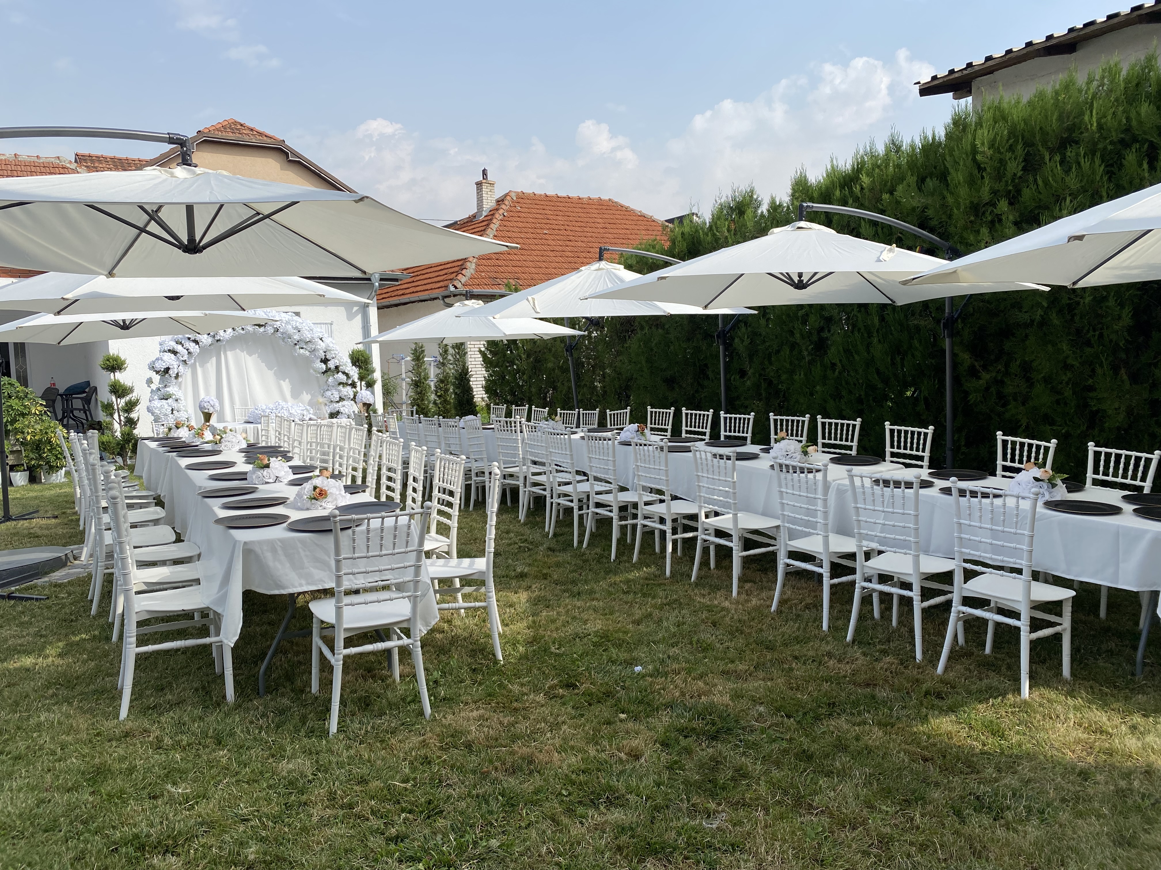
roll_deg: +2.1
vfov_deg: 53.1
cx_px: 580
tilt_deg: -5.0
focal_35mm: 26
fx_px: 872
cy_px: 435
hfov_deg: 67.3
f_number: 1.8
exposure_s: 1/2268
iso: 32
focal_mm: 4.25
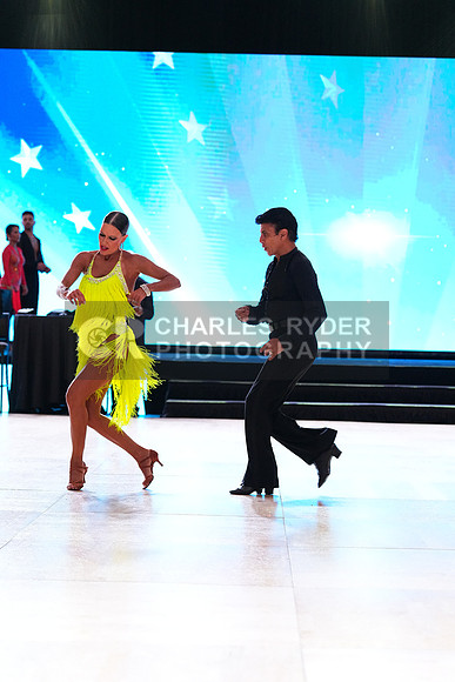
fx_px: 1648
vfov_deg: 23.4
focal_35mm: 87
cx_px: 228
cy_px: 341
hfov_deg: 15.7
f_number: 4
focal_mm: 87
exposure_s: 1/400
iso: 4000
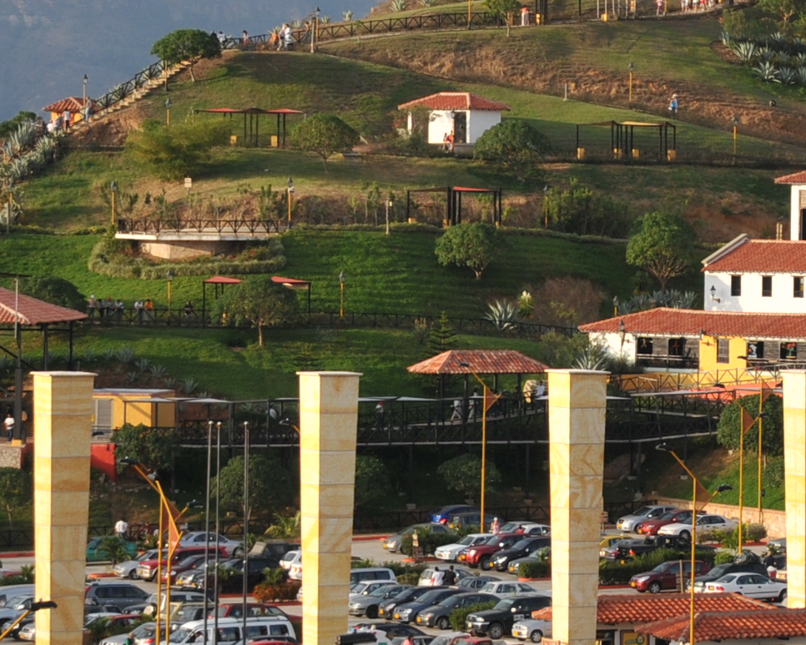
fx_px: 4915
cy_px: 139
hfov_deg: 9.3
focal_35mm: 206
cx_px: 717
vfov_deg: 7.5
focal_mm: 44
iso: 200
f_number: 5.6
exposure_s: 1/500
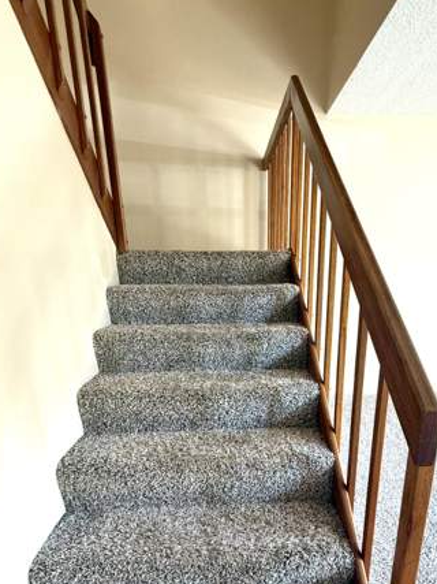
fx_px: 354
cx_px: 244
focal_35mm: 21
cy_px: 405
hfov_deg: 63.2
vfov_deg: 75.7
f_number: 2.2
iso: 320
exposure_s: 1/120
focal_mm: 2.22
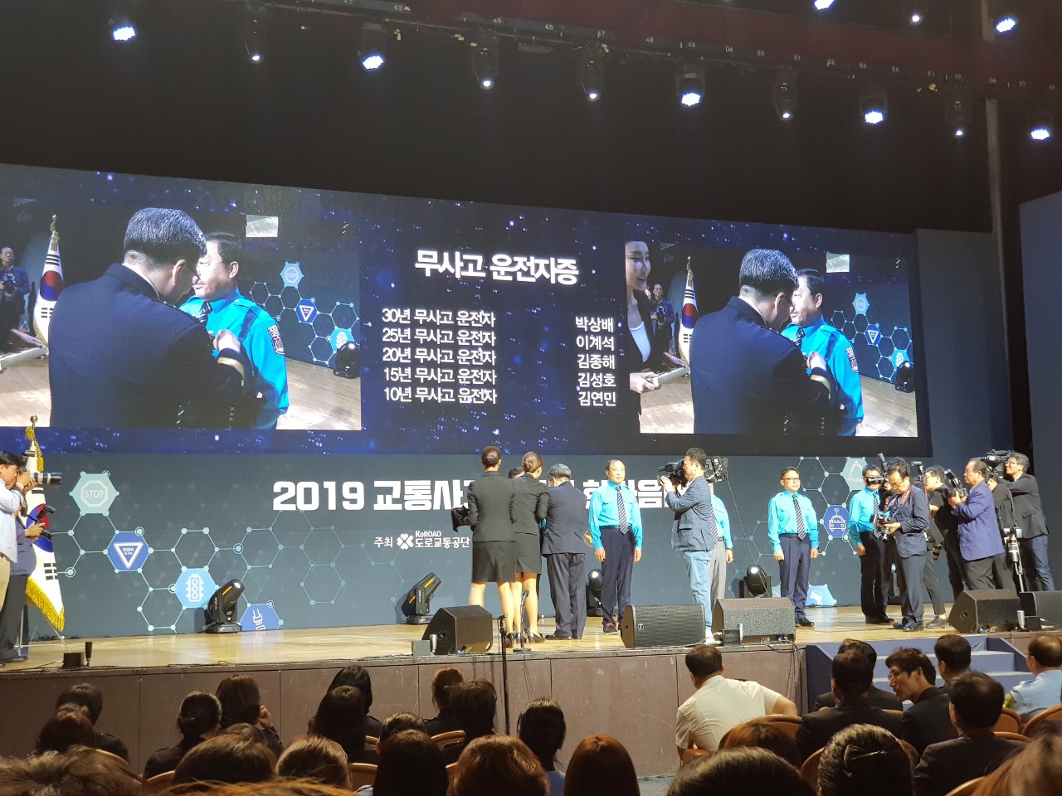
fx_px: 1595
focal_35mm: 52
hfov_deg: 36.8
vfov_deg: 28.0
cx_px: 531
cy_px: 398
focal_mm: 6
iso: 125
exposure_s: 1/33
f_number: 2.4
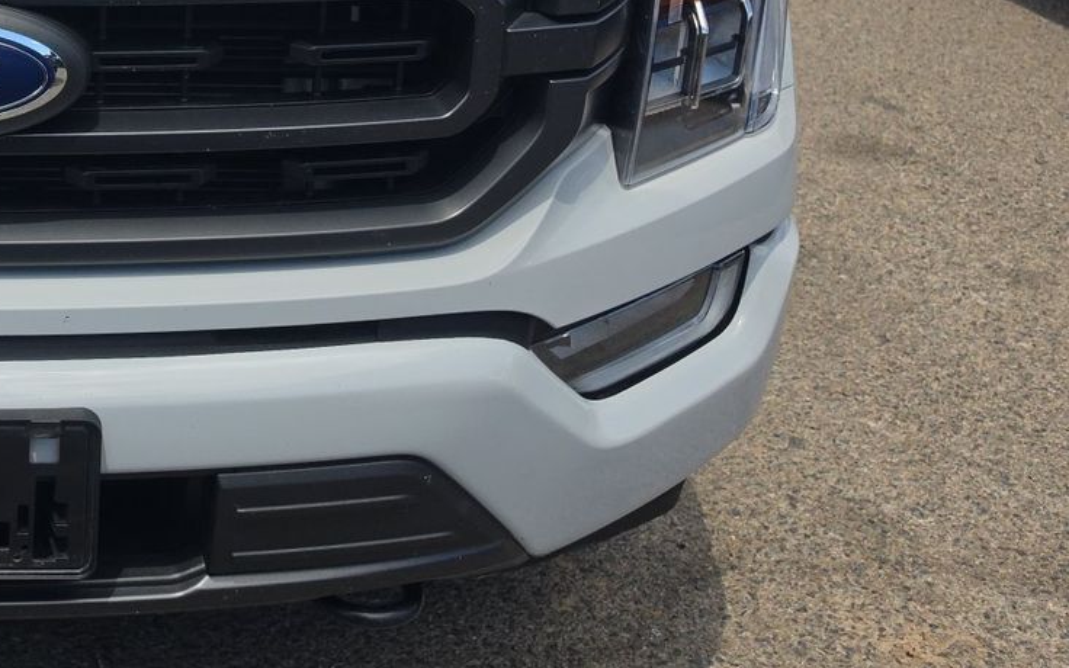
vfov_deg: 23.0
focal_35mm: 53
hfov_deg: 33.5
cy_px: -61
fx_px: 1544
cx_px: -92
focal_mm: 6.5
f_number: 1.4
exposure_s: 1/4432
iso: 64
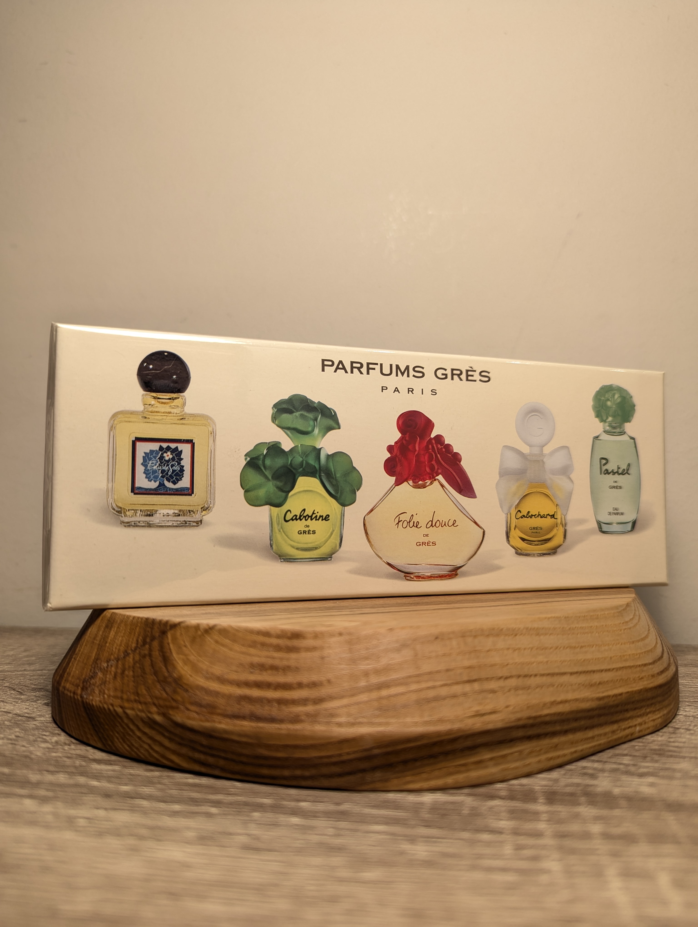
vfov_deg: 71.5
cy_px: 464
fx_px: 644
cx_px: 349
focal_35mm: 24
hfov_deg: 56.9
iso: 87
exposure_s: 1/90
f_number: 1.85
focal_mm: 6.81
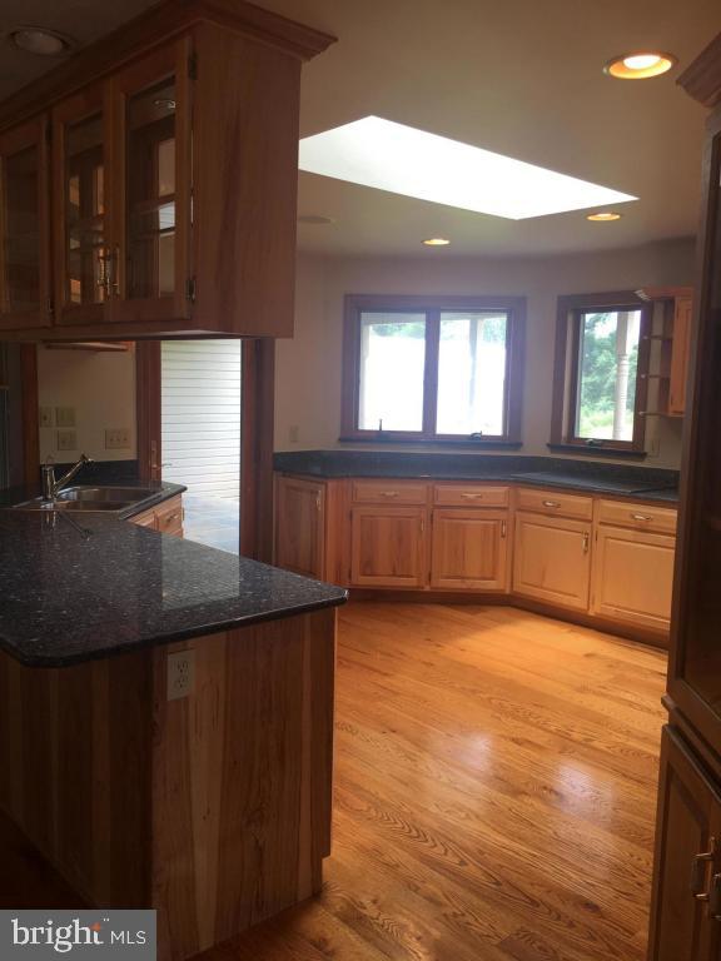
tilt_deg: -4.8
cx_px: 360
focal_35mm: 29
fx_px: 805
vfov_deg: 61.7
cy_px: 480
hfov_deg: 48.2
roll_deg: -1.6
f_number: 2.2
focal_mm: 4.15
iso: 25
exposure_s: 1/40
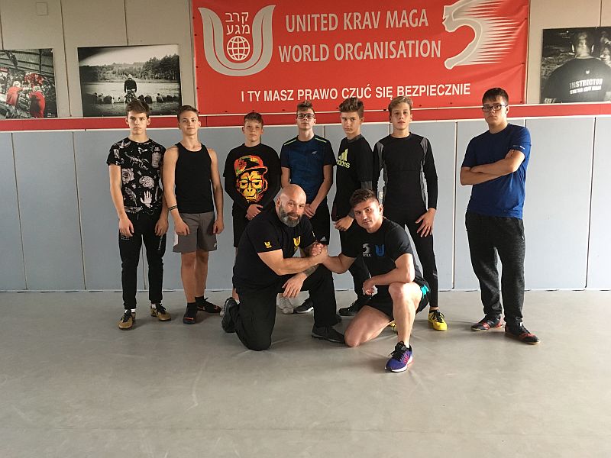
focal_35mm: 29
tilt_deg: -9.2
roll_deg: +1.1
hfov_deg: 61.7
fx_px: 512
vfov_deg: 48.2
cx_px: 306
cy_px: 229
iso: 200
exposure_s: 1/20
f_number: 2.2
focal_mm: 4.15
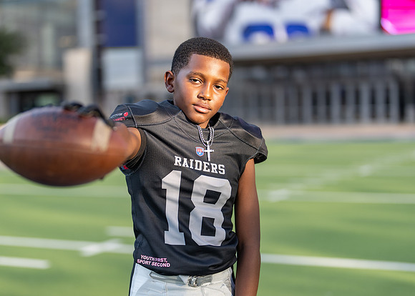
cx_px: 205
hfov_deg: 29.5
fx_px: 788
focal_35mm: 67
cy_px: 171
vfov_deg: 21.3
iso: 100
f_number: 1.2
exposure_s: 1/2000
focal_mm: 50
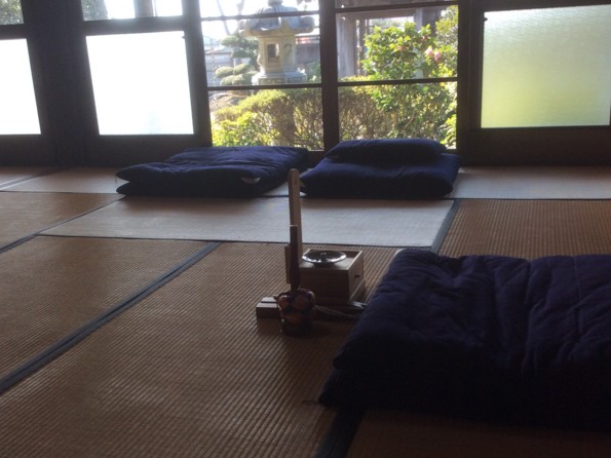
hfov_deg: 43.9
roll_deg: +5.2
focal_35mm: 43
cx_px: 306
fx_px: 759
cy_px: 269
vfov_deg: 33.5
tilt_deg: -18.6
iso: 40
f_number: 2.4
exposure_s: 1/120
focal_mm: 3.3
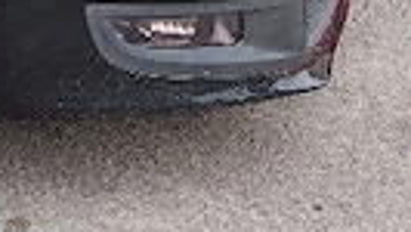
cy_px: -49
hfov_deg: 13.1
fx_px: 1450
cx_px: -501
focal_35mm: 133
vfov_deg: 9.0
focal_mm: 6.12
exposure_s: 1/152
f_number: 1.9
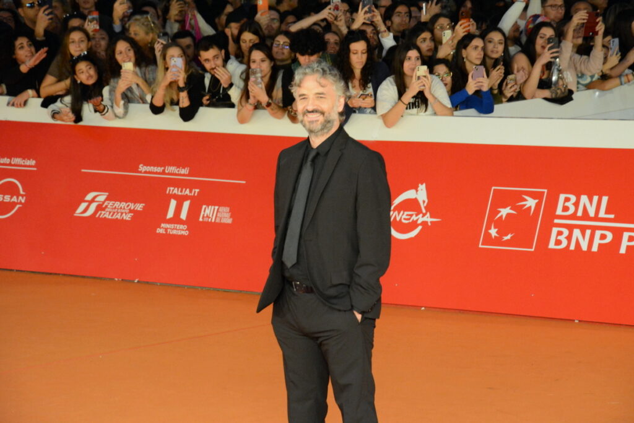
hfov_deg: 13.0
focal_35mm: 158
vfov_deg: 8.7
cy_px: 212
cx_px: 317
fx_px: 2774
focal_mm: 105
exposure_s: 1/125
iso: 4000
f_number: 8
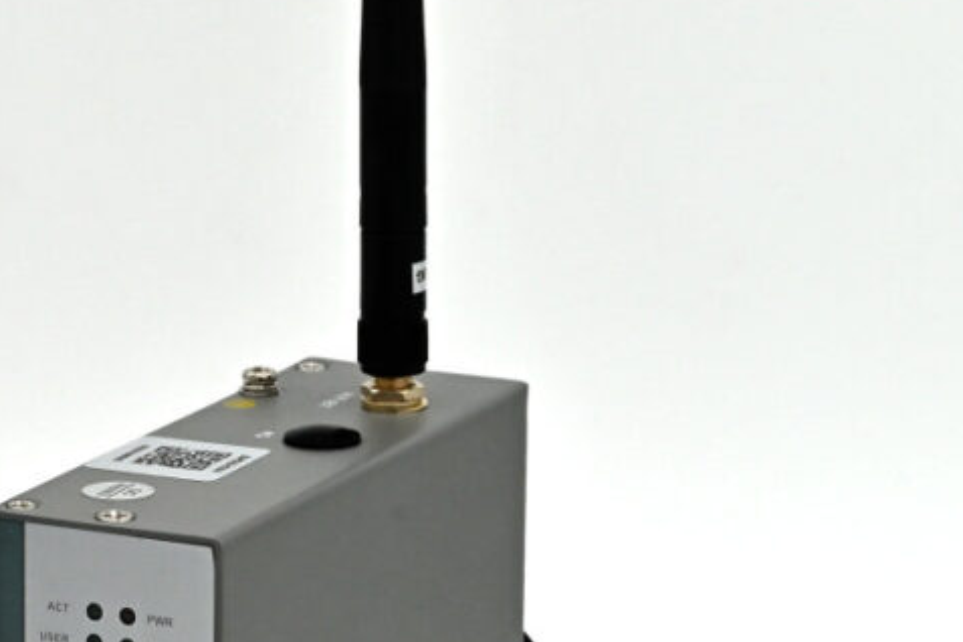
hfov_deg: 6.1
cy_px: 585
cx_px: 206
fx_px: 9041
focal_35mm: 338
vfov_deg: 4.1
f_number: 14
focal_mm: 105
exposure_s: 1/200
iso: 800
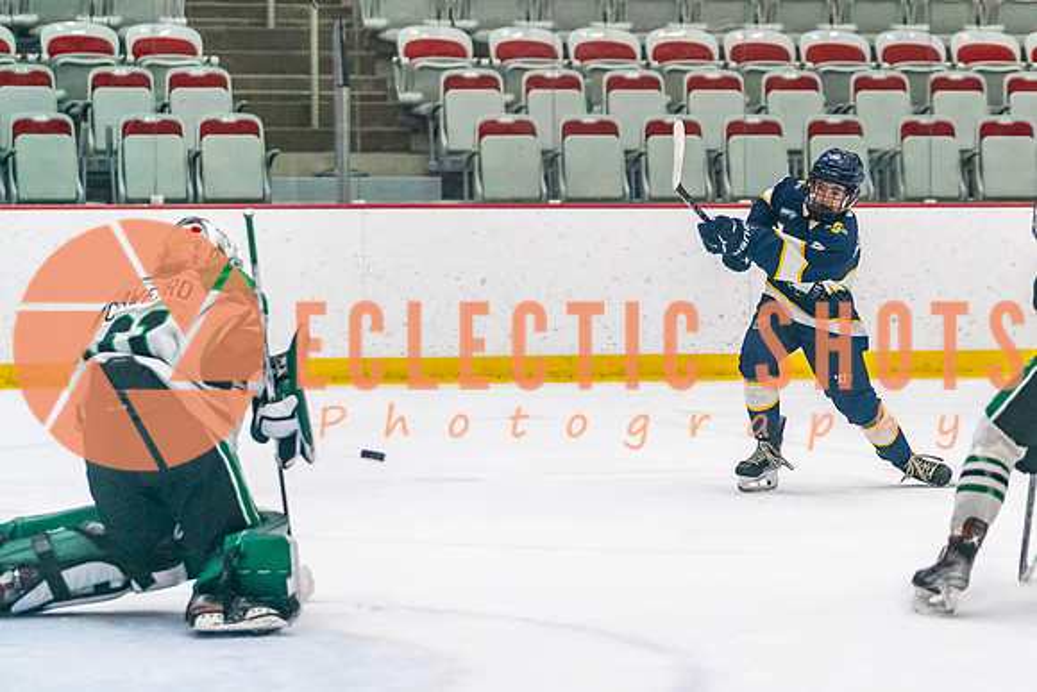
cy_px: 346
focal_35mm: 161
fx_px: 4628
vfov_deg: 8.6
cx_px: 772
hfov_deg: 12.7
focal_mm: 102
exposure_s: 1/1600
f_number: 2.8
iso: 4000
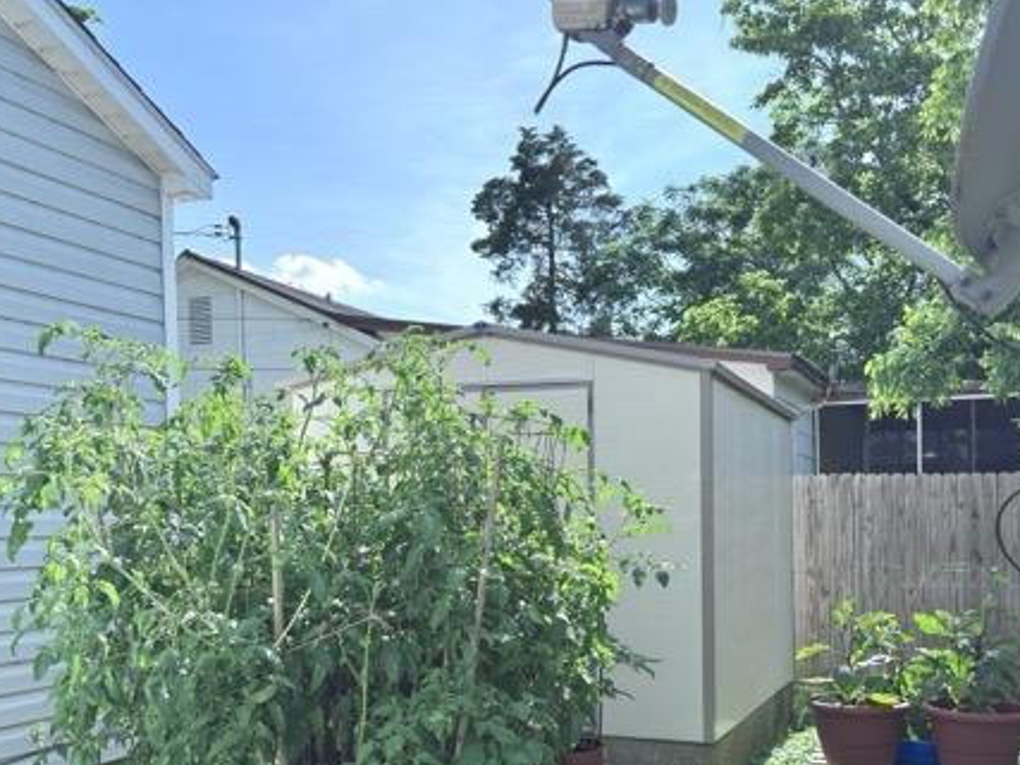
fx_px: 1060
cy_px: 533
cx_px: 616
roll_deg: +0.6
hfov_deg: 51.0
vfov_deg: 39.0
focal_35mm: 36
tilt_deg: +0.1
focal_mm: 6.76
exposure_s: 1/2660
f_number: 1.78
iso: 80
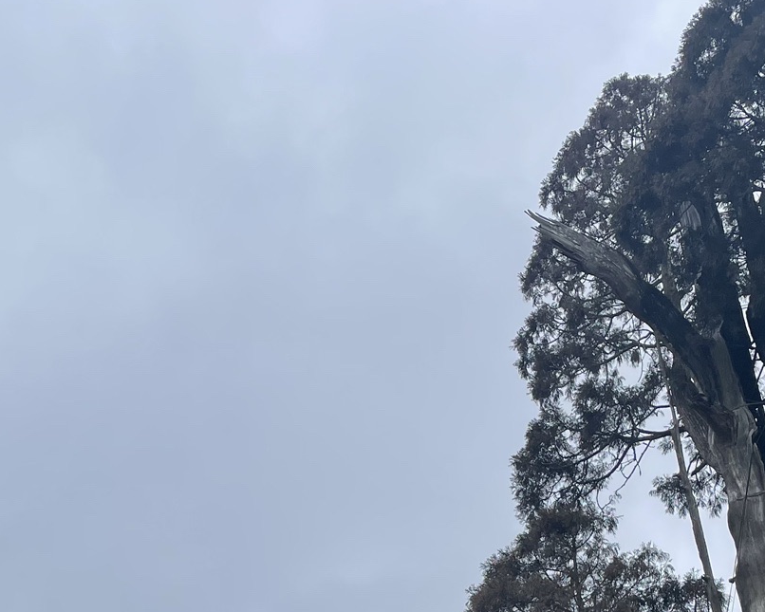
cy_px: 640
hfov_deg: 30.0
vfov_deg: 23.0
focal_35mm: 63
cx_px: 340
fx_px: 1427
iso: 32
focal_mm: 4.2
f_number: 1.6
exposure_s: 1/1350
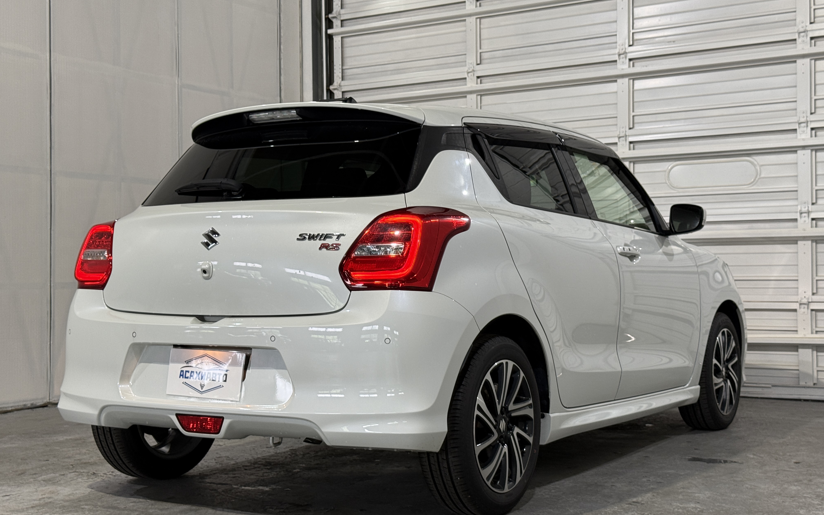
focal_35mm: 51
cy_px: 261
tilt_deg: +0.9
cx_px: 412
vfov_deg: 25.3
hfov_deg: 39.6
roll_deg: +0.5
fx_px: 1145
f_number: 1.78
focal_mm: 6.76
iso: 50
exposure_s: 1/60
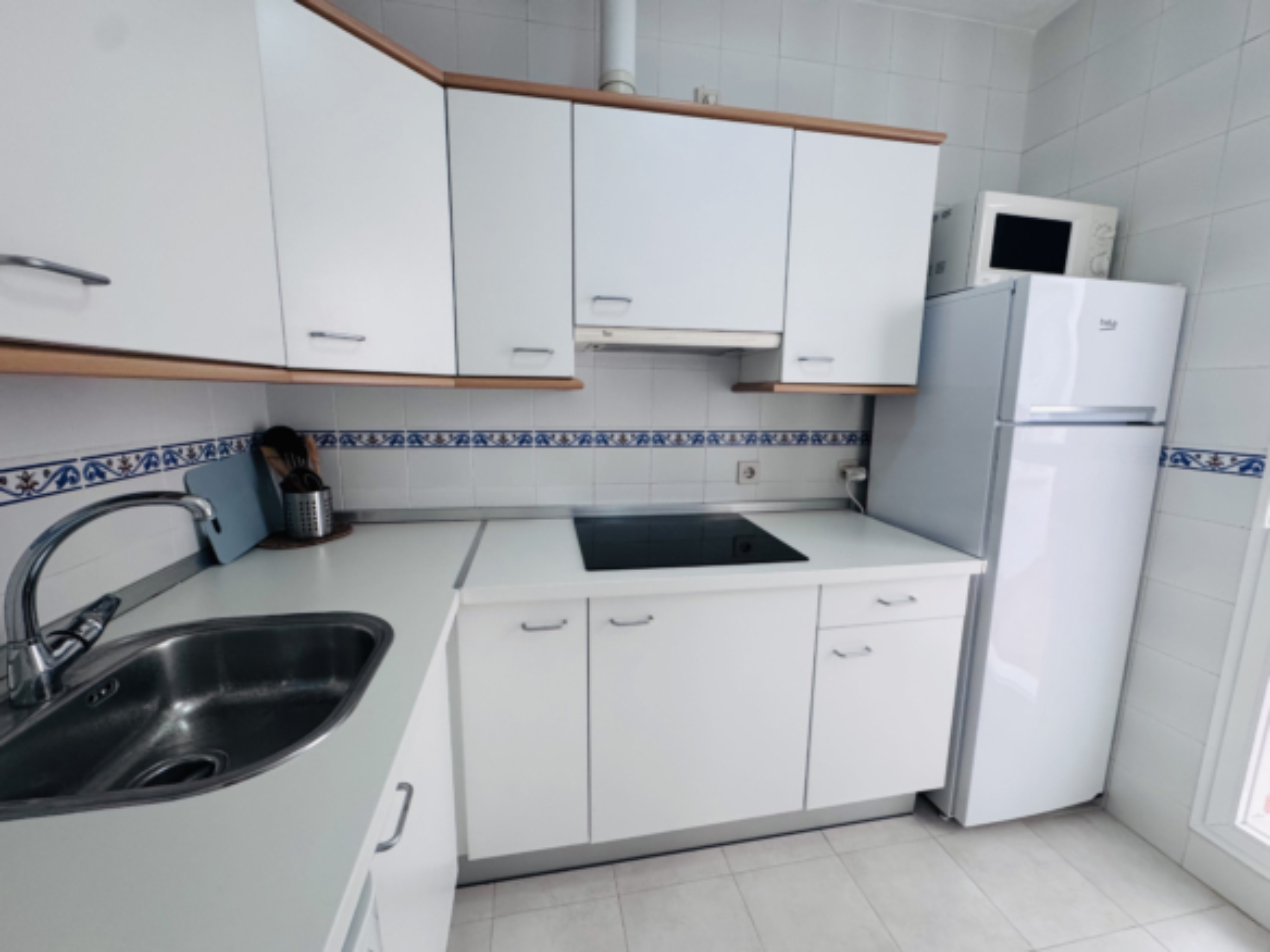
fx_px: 514
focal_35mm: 14
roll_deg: -0.6
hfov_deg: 102.1
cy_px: 476
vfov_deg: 85.7
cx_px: 635
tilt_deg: -8.8
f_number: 2.2
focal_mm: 2.22
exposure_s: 1/100
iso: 320
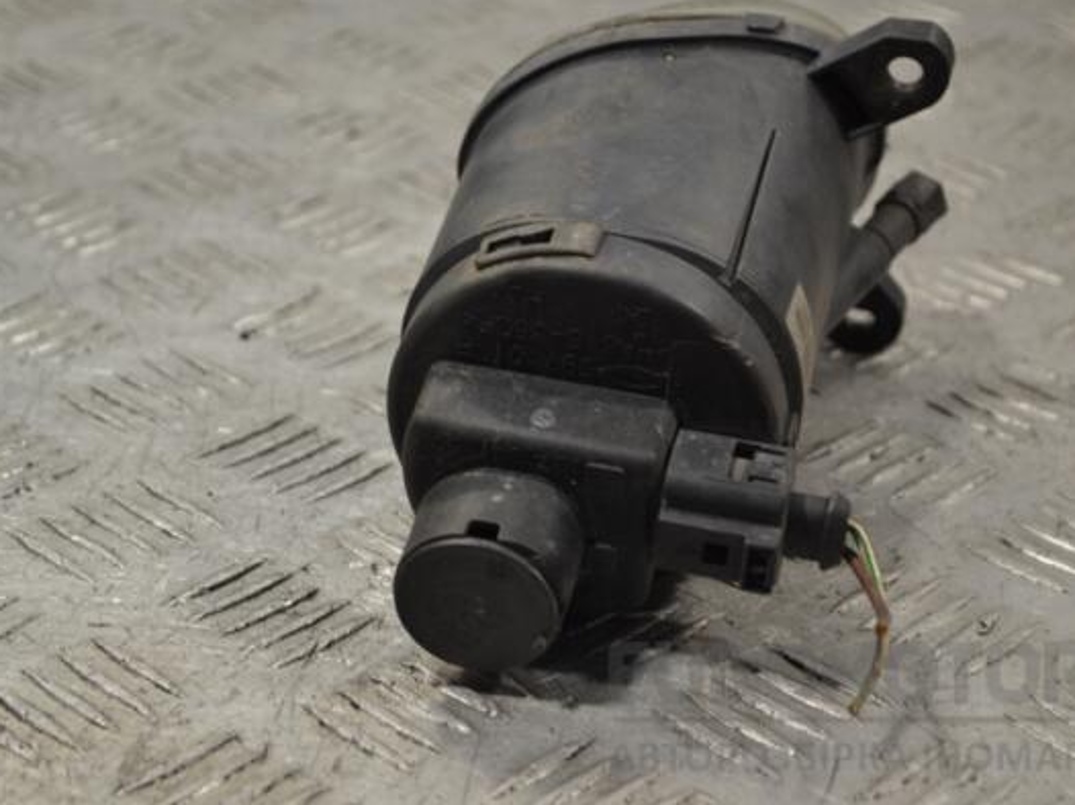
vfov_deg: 16.3
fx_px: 2811
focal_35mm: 91
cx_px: 570
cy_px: 400
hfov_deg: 21.6
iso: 220
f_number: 5.6
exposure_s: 1/30
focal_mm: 55
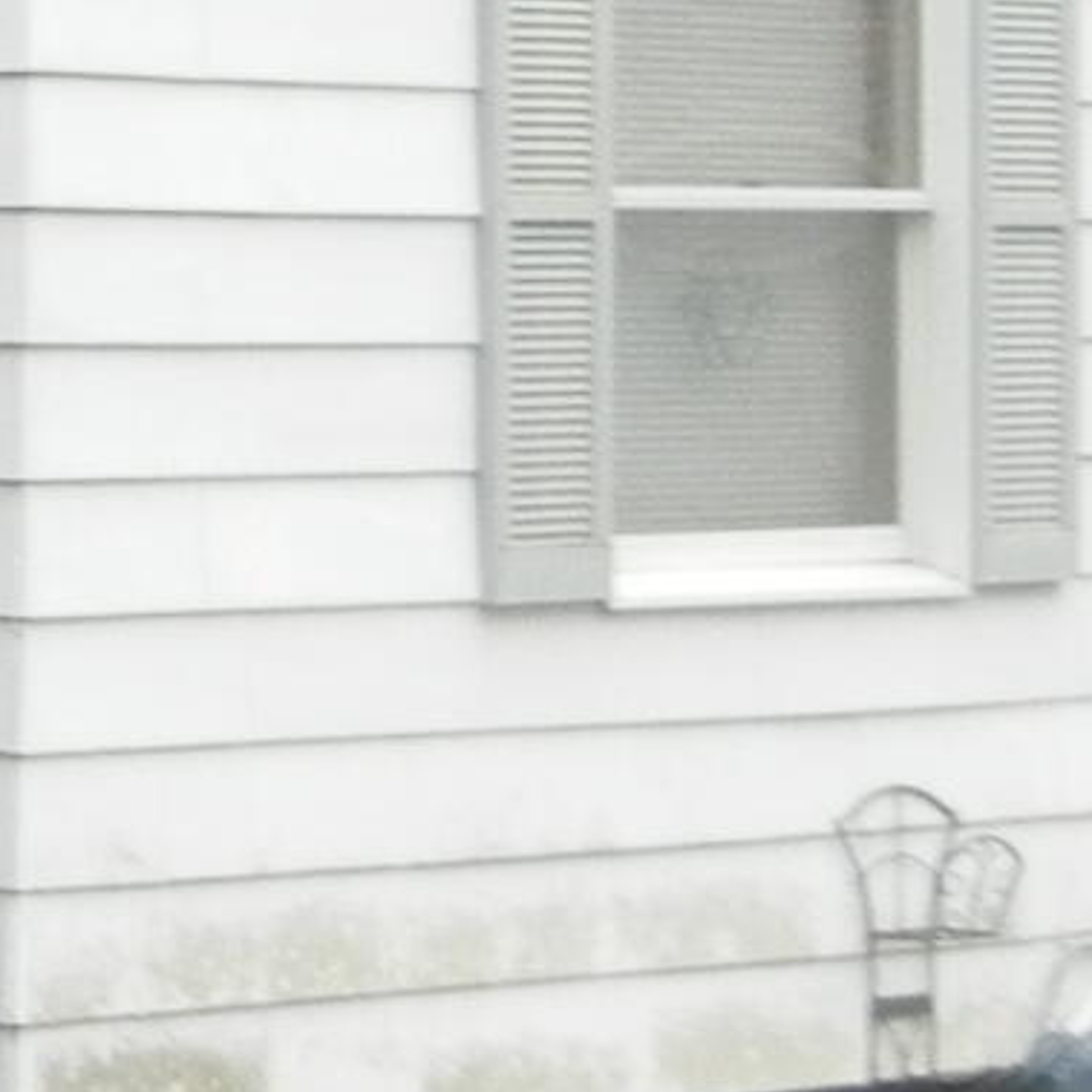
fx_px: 7495
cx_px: -1772
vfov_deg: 8.3
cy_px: 124
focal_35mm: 210
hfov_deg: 7.6
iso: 160
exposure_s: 1/260
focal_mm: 5.4
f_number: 3.5
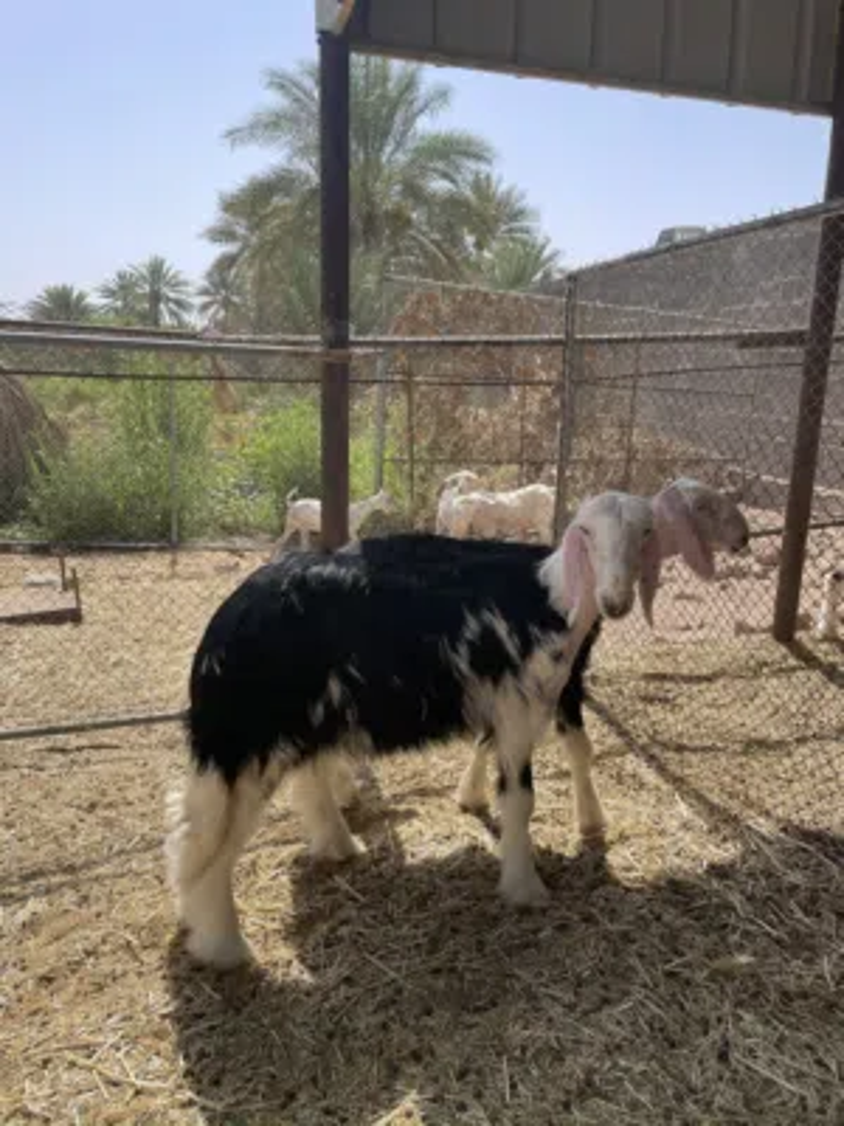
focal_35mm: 26
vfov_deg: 67.3
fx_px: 845
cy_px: 563
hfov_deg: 53.1
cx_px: 422
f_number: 1.6
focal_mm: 4.2
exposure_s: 1/2506
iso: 32
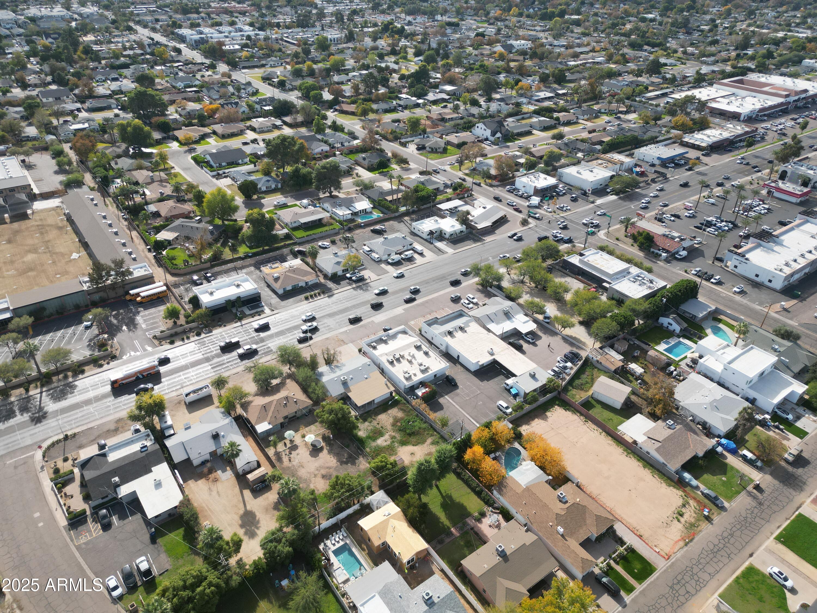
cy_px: 306
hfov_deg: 71.6
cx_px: 408
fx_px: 566
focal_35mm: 24
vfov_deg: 56.8
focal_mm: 6.72
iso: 150
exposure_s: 1/2000
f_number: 1.7
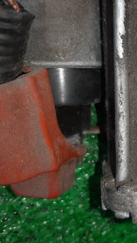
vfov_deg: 52.8
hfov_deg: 27.9
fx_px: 245
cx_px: 157
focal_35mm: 38
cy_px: 121
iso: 70
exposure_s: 1/100
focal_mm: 3.93
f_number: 1.7
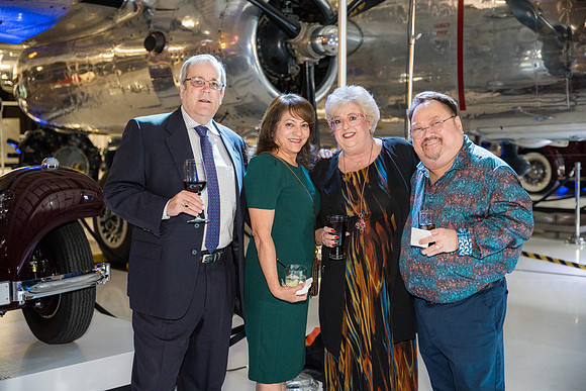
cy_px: 196
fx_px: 806
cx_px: 293
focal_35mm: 50
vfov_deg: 27.3
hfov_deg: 40.0
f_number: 2.8
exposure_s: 1/250
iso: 3200
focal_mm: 49.5
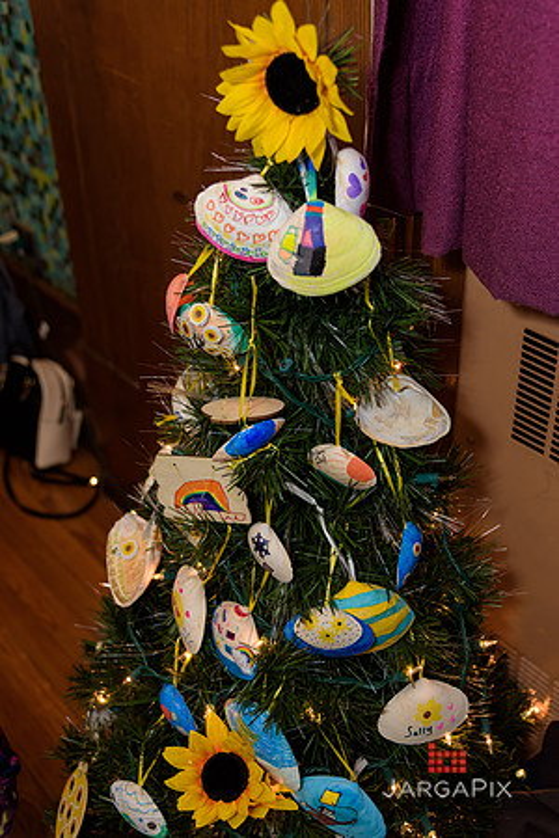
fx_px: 1025
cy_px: 419
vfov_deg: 44.5
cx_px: 280
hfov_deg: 30.5
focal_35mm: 44
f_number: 4
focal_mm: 44
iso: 400
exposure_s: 1/125
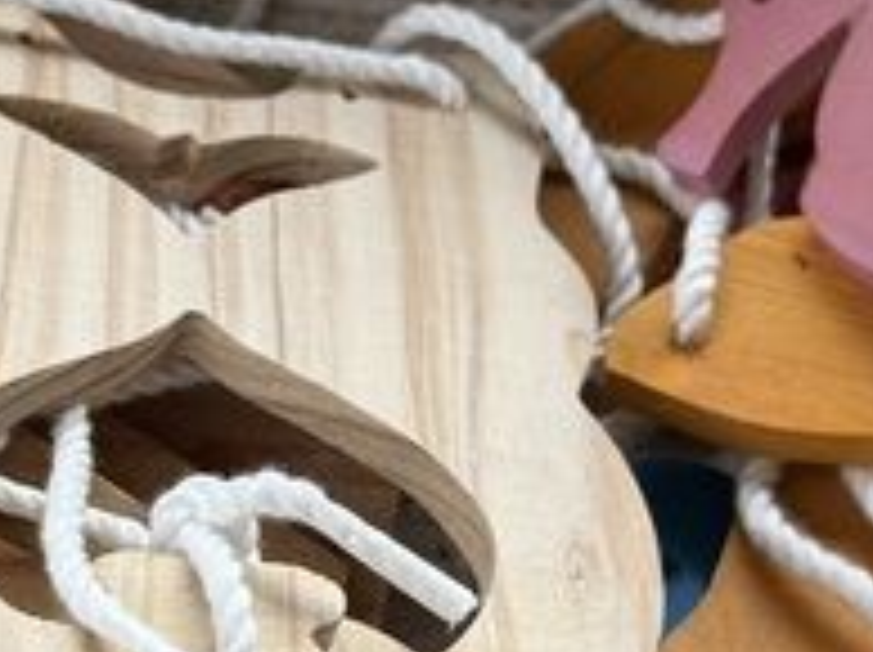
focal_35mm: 101
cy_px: 398
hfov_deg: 19.3
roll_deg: +0.7
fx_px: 2544
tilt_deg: -44.6
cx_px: 223
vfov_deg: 14.6
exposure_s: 1/1156
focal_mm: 6.76
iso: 80
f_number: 1.78
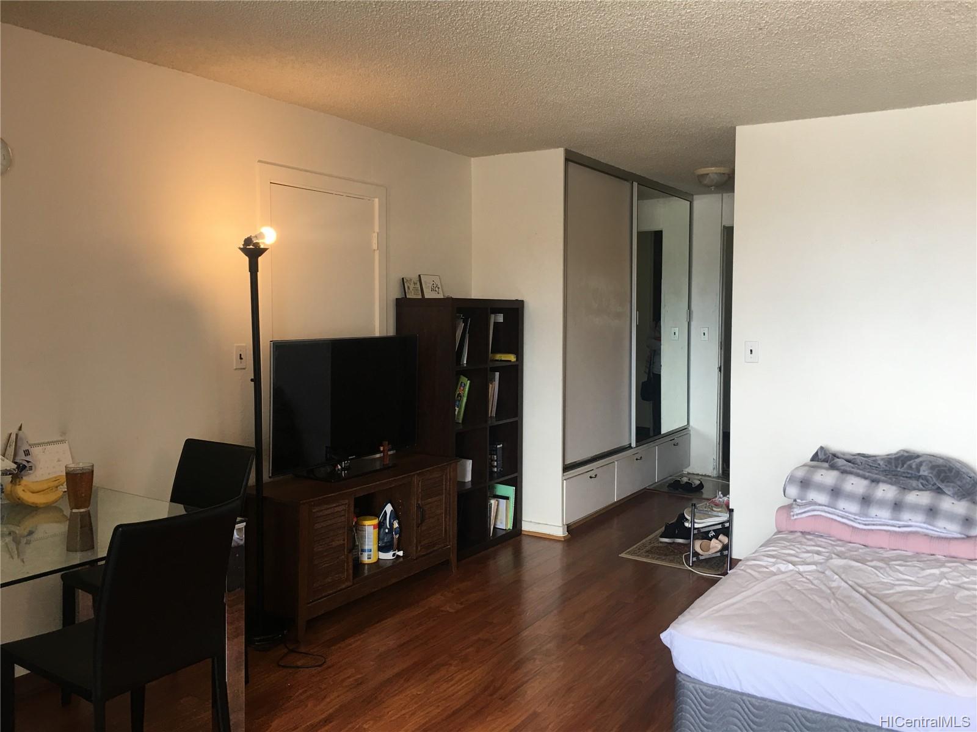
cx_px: 488
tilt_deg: -2.8
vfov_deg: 48.2
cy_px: 366
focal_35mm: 29
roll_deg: -0.7
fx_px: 818
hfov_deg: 61.7
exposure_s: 1/15
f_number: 2.2
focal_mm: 4.15
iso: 25
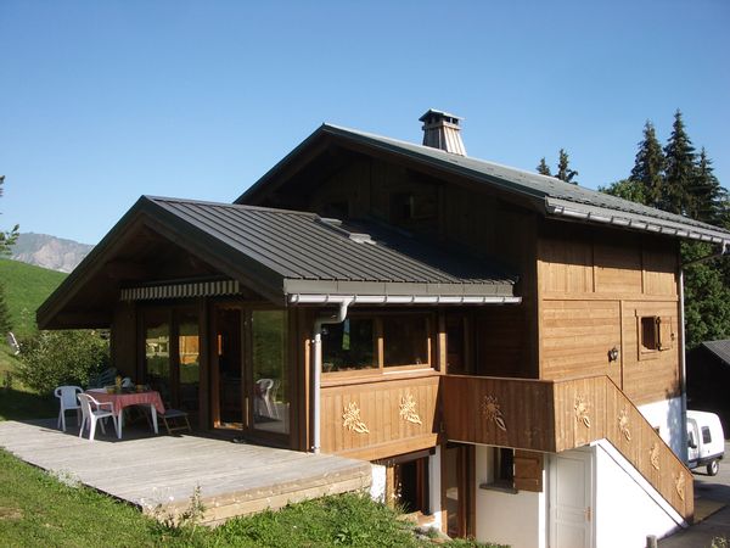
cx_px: 365
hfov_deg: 52.6
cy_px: 274
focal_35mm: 35
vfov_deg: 40.7
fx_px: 738
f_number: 4.3
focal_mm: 5.8
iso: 80
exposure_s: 1/320
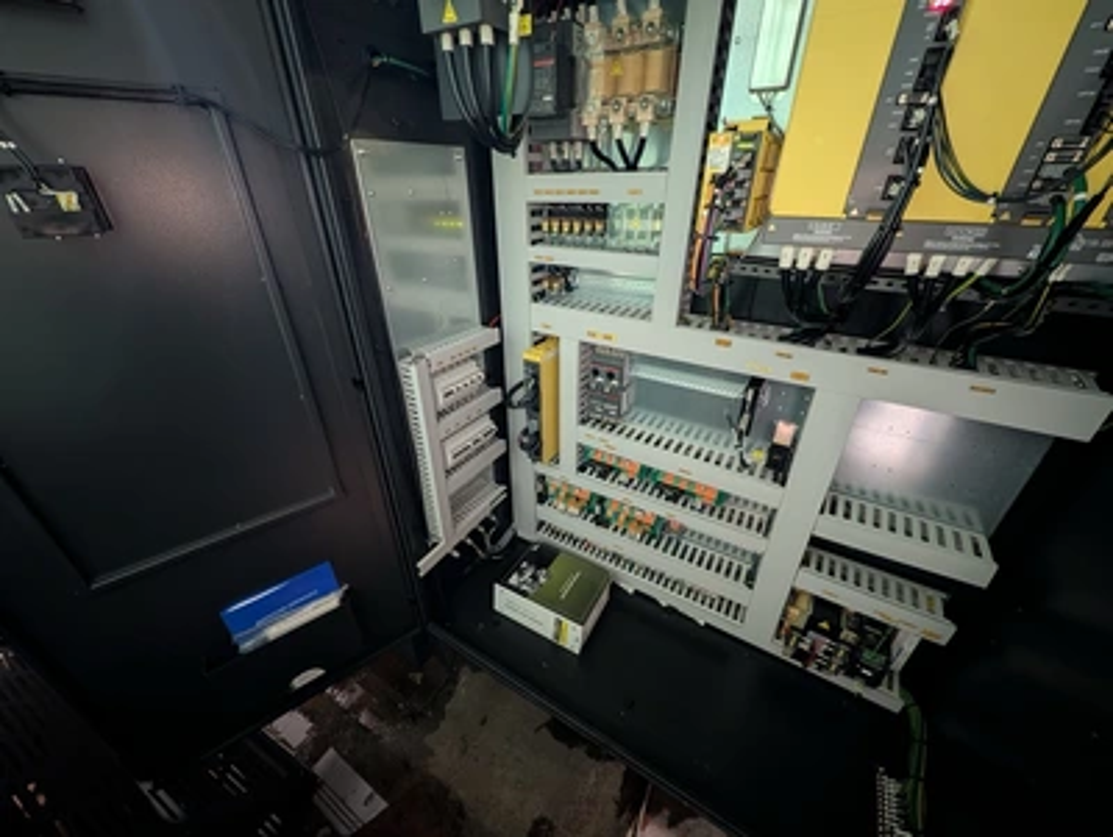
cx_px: 556
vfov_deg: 94.6
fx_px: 386
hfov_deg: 110.5
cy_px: 418
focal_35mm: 12
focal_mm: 2.02
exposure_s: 1/30.3
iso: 1680
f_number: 1.7
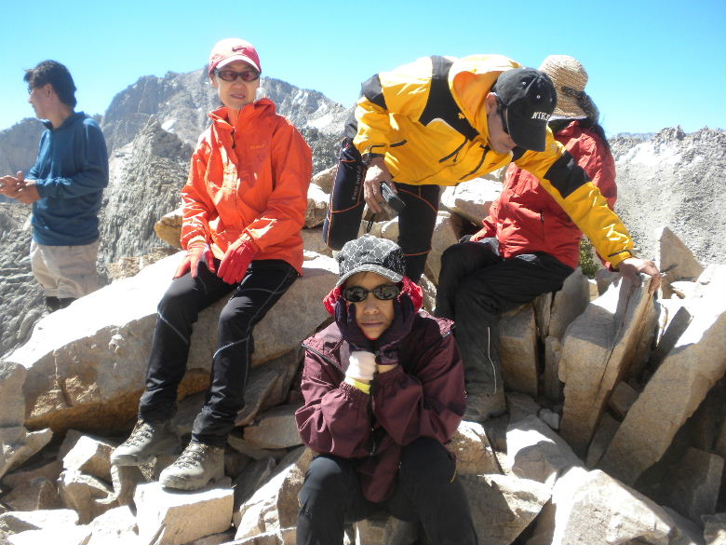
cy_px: 272
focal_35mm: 37
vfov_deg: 38.7
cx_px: 363
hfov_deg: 50.1
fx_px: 776
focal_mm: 6.6
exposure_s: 1/504
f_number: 3.5
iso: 111
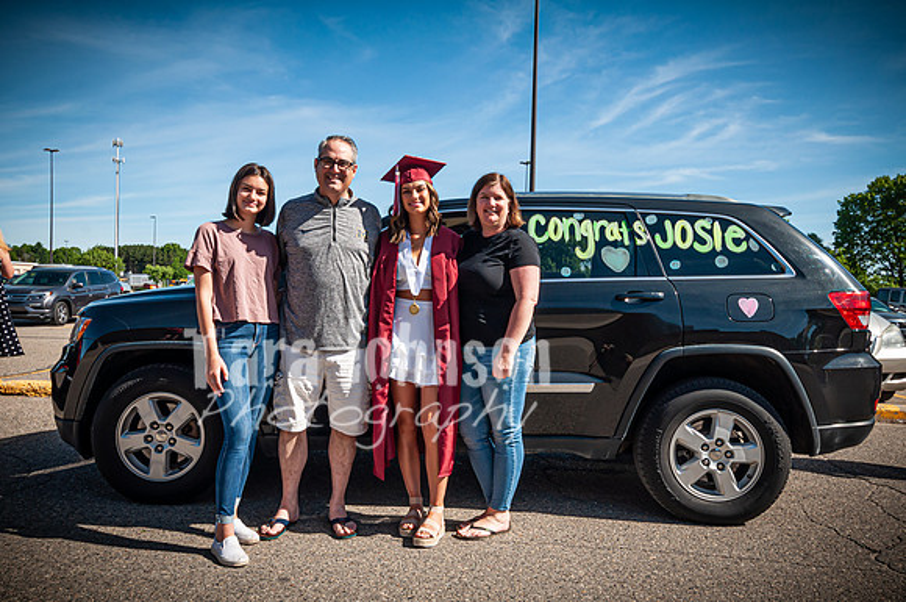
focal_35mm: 28
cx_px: 453
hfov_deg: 64.6
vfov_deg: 45.5
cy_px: 301
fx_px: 716
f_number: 9
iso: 200
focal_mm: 19
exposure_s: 1/320
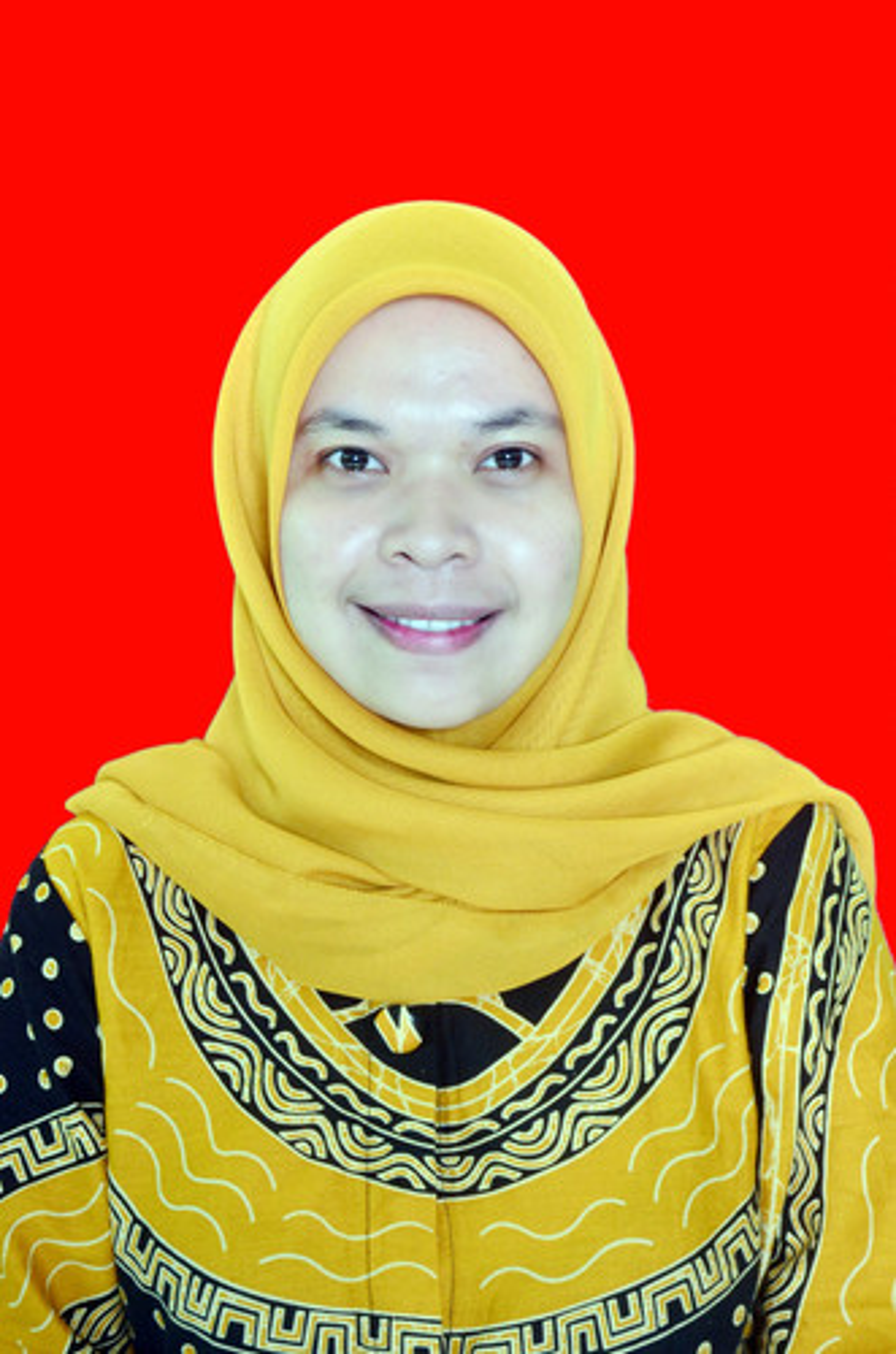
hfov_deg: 18.1
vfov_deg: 27.0
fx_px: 2813
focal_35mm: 75
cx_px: 448
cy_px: 677
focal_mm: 50
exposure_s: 1/125
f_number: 5.6
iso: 800
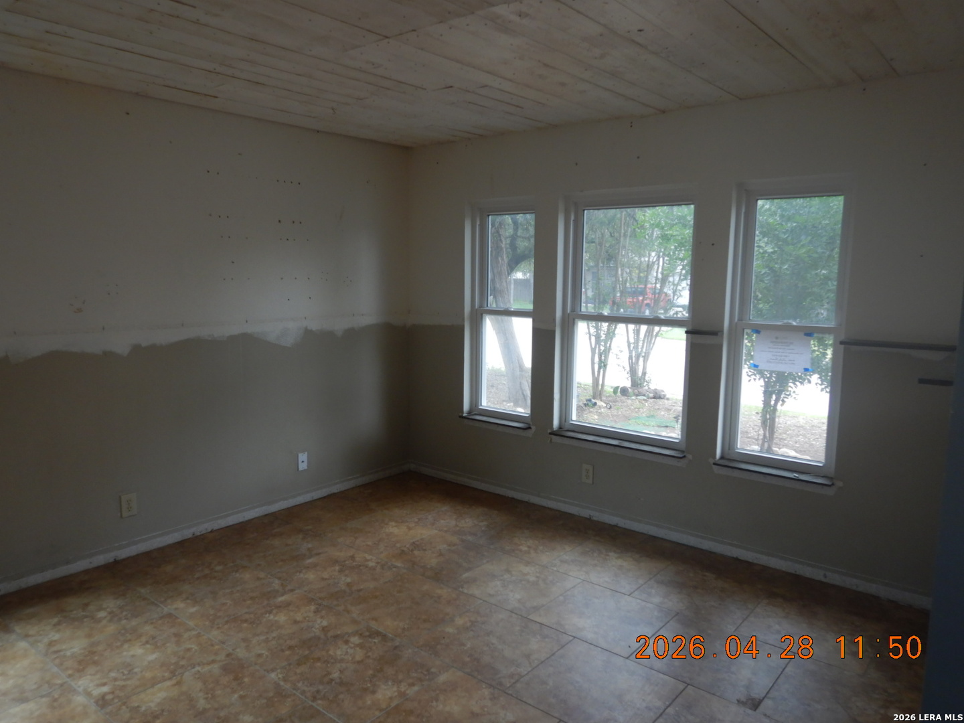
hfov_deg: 71.6
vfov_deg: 56.8
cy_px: 362
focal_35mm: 24
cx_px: 482
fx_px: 668
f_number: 2.8
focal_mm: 4.3
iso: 125
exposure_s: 1/50
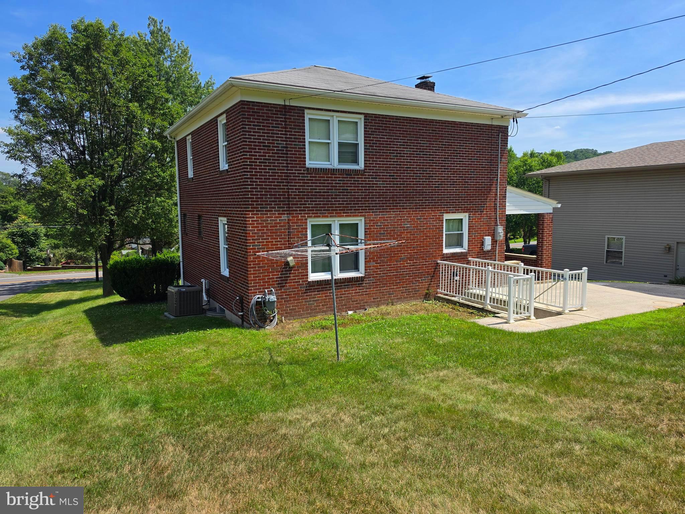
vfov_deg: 58.9
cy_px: 257
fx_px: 455
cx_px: 342
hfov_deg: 73.9
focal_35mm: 23
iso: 64
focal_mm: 6.5
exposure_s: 1/4887
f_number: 1.4
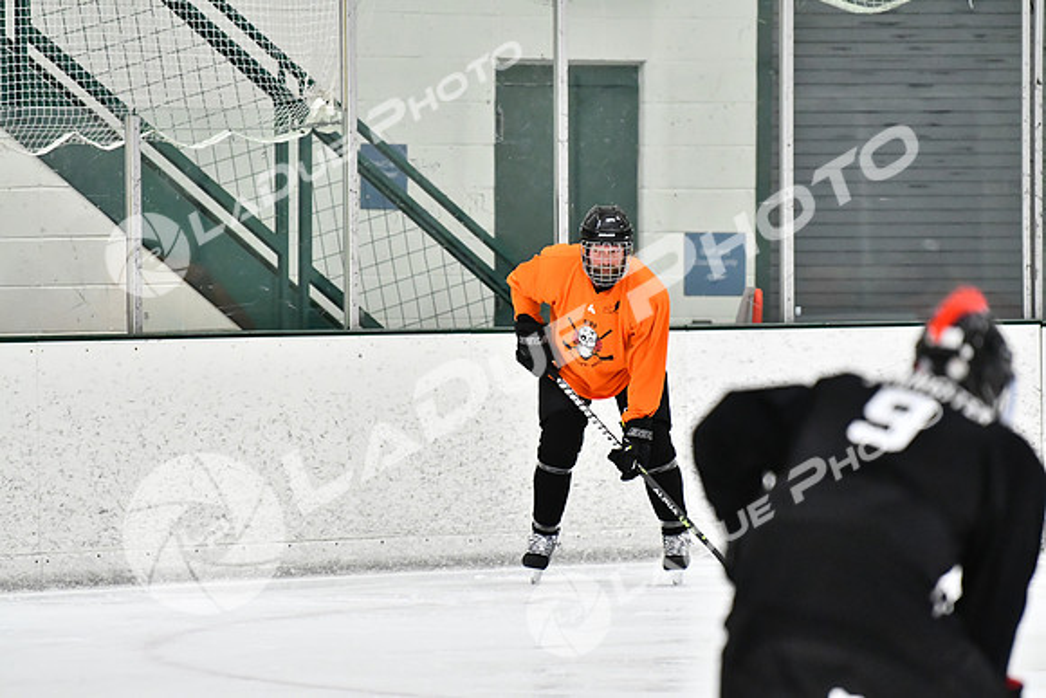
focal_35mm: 300
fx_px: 8718
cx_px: 523
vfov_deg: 4.6
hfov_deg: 6.9
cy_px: 349
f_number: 2.8
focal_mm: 200
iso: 5000
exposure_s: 1/1250
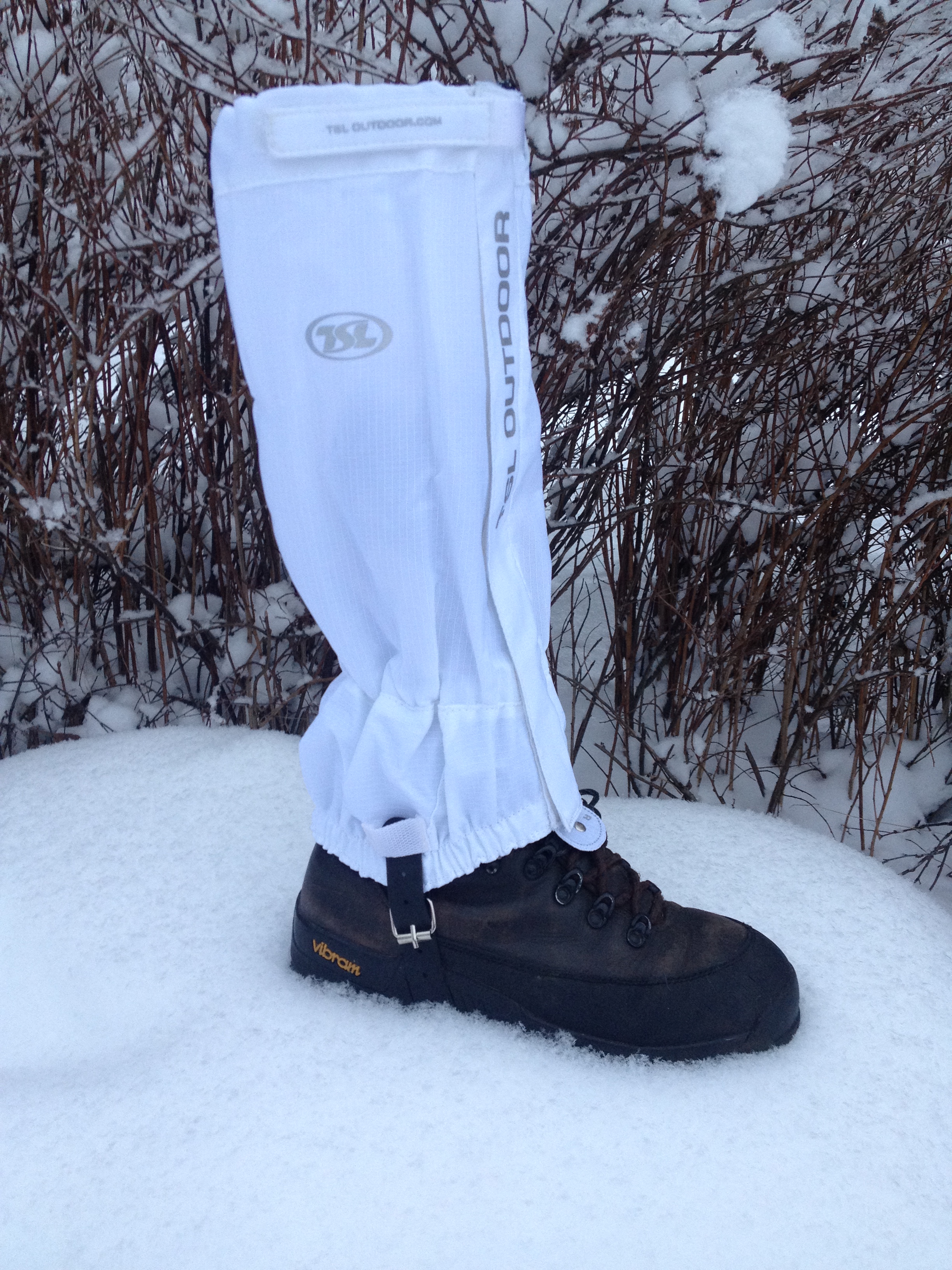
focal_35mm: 35
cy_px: 635
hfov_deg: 40.7
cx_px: 476
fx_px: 1283
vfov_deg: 52.6
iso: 100
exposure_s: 1/120
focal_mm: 4.28
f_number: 2.4
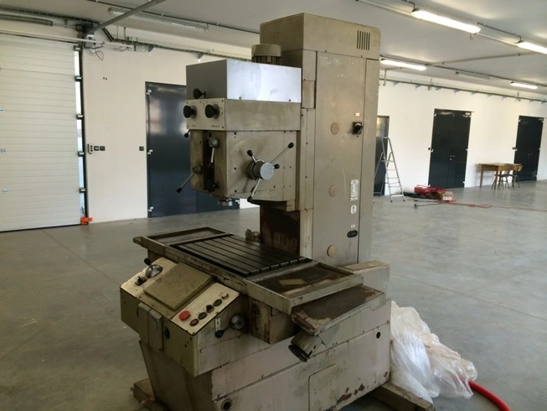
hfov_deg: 60.0
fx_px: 474
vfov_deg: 46.8
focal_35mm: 30
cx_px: 274
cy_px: 206
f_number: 2.2
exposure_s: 1/30
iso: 80
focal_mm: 4.12
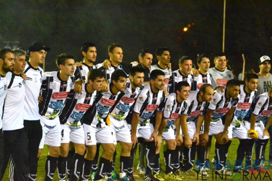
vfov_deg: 13.0
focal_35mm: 105
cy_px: 90
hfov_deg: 19.5
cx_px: 136
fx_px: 793
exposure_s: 1/60
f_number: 5.6
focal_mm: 70
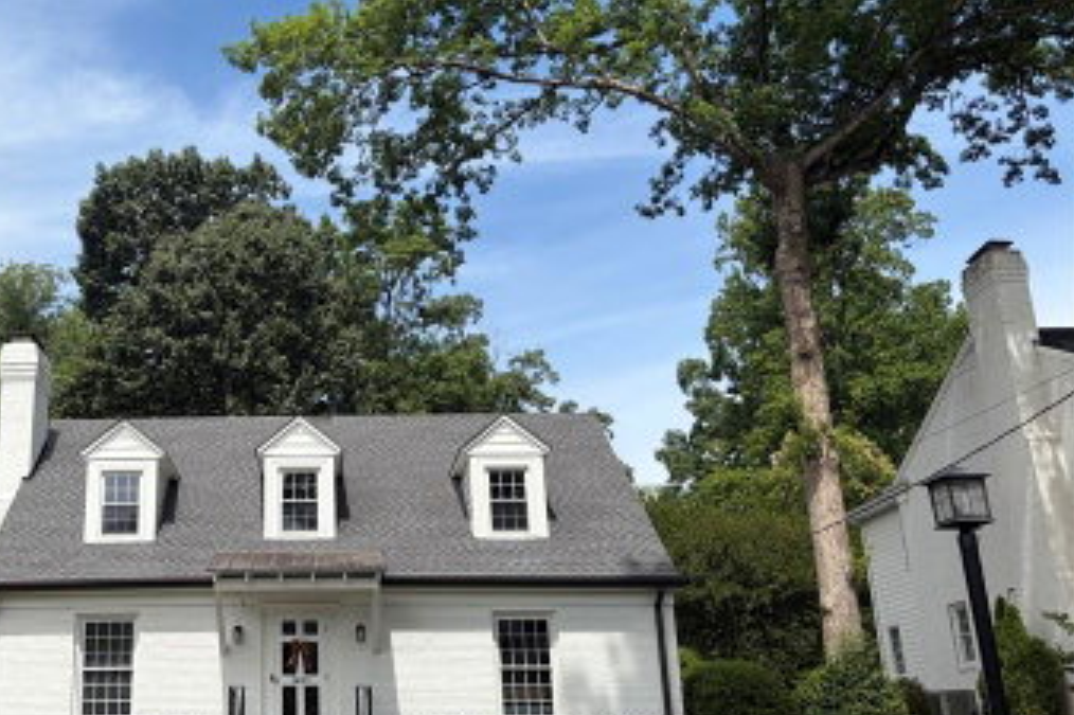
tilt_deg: +18.6
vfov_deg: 32.6
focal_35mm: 41
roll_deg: +1.2
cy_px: 353
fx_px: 1223
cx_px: 264
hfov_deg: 45.7
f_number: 1.6
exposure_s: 1/3279
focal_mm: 5.96
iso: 50
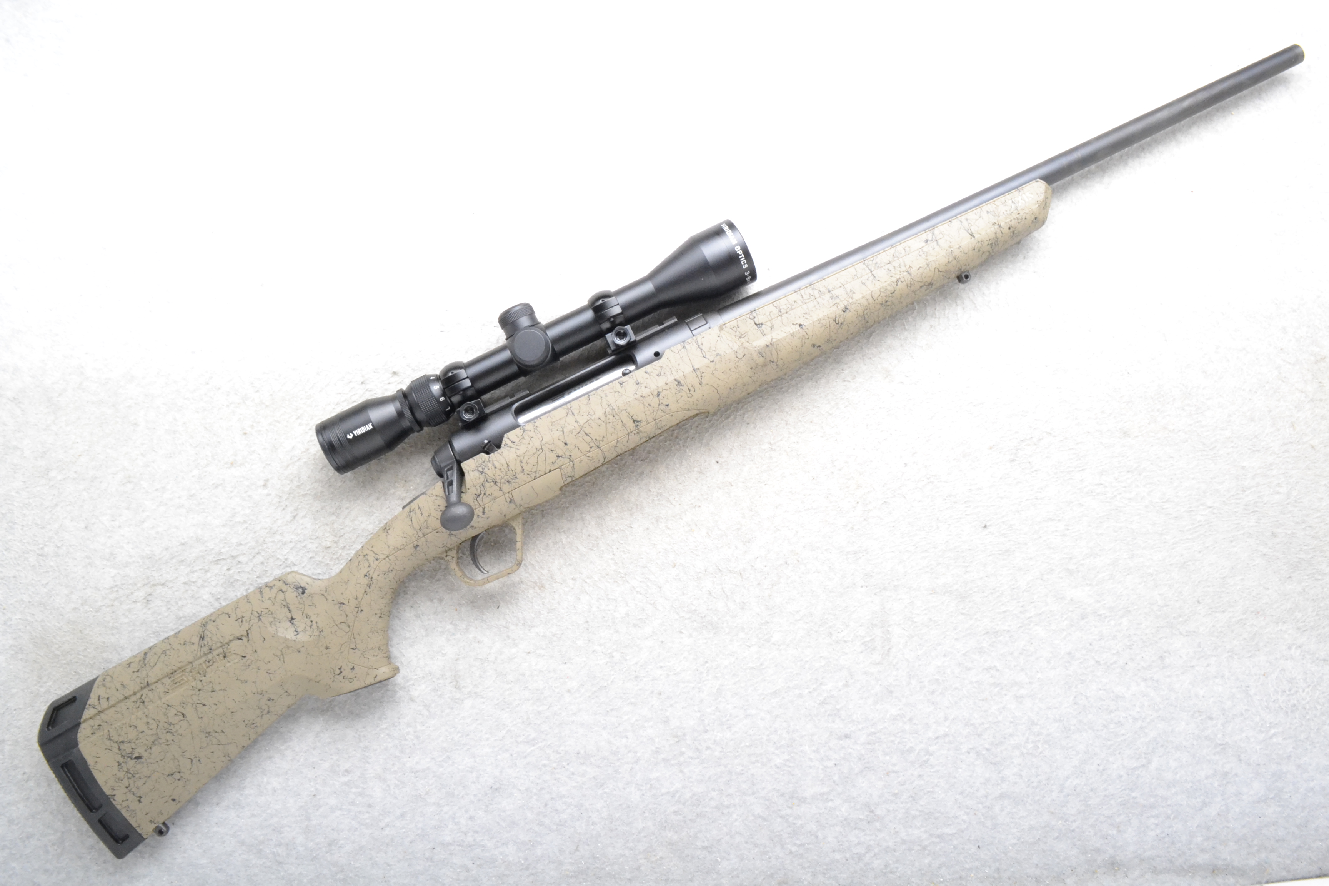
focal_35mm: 52
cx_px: 664
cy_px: 443
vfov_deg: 25.8
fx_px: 1938
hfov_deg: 37.9
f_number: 20
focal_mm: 35
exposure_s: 1/160
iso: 3200
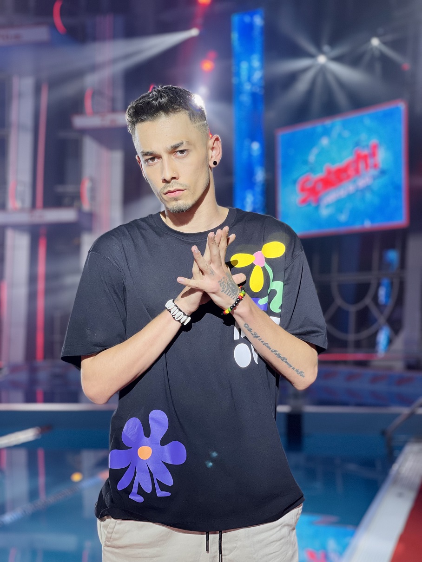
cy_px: 281
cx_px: 211
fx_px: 1040
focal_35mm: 64
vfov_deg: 30.3
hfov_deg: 22.9
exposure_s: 1/120
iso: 50
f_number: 2.2
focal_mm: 7.5
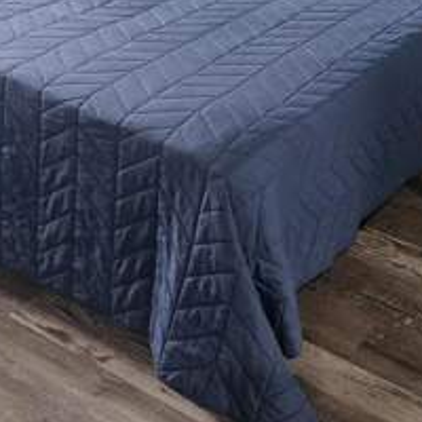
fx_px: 938
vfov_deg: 23.3
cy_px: -78
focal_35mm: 68
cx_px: 283
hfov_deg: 25.2
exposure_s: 1/60
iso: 640
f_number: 1.8
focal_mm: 5
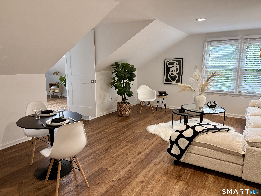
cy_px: 98
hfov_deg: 71.6
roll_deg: +0.0
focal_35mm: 24
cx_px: 130
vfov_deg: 56.8
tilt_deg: -9.3
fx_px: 181
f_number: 1.78
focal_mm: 6.76
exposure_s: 1/120
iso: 200
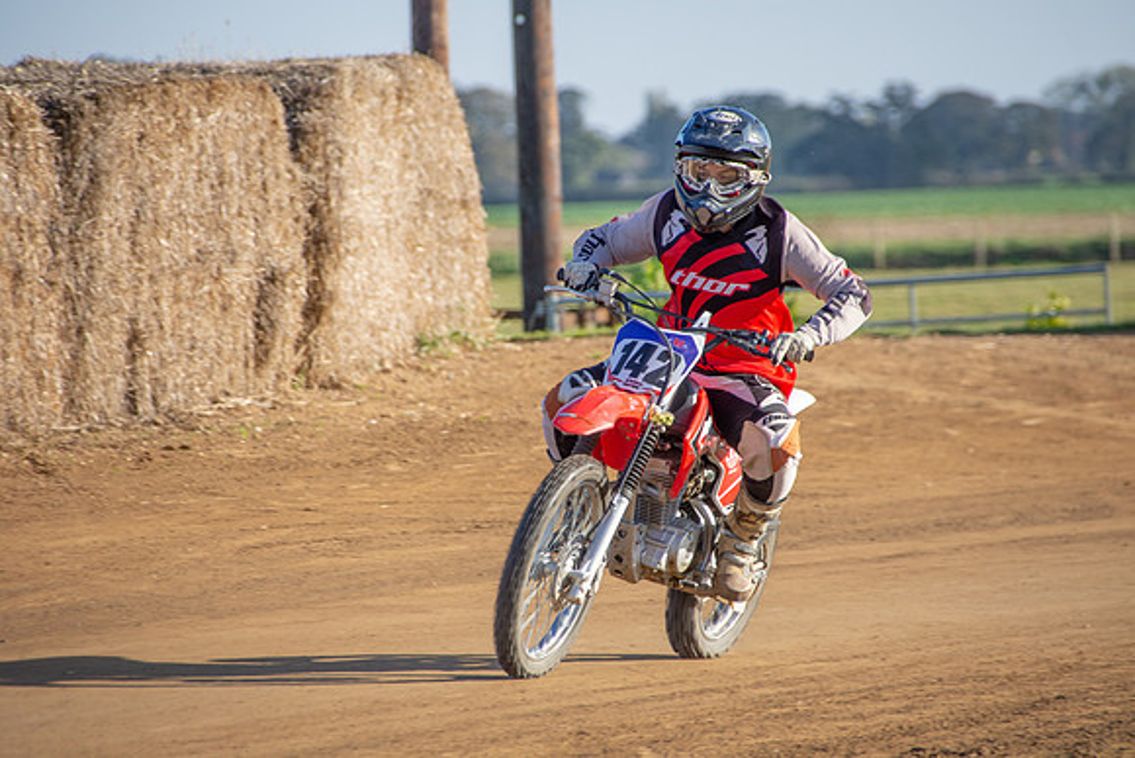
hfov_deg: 4.6
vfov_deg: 3.1
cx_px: 568
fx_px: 14190
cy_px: 379
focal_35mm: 450
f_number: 6.3
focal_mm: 300
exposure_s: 1/400
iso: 200
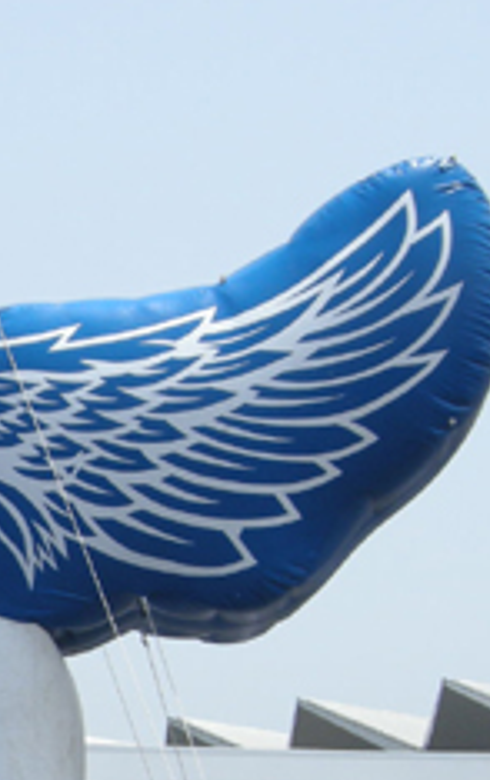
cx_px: -323
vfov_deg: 15.1
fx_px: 2895
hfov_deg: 9.3
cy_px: 753
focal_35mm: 136
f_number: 5.4
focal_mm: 10.1
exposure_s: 1/300
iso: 64
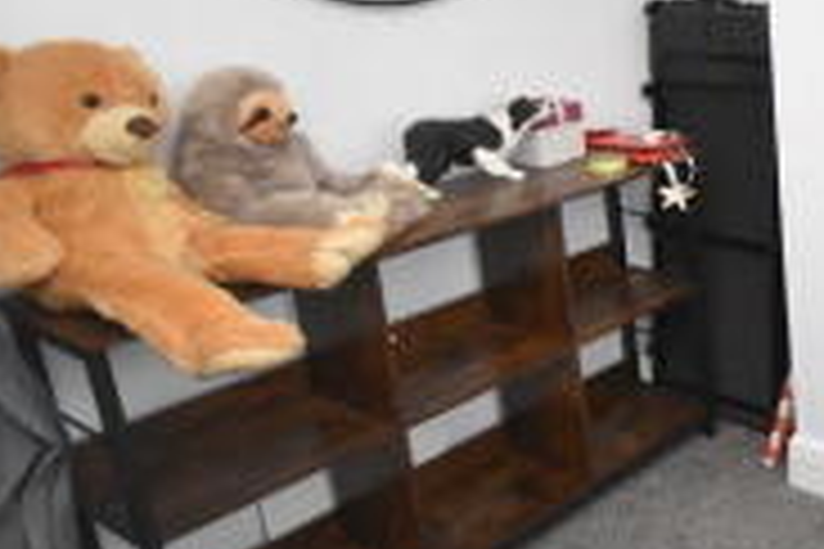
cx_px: 986
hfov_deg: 37.6
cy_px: 173
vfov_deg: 33.8
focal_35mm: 39
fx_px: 893
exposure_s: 1/60
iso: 2000
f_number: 4
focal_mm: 10
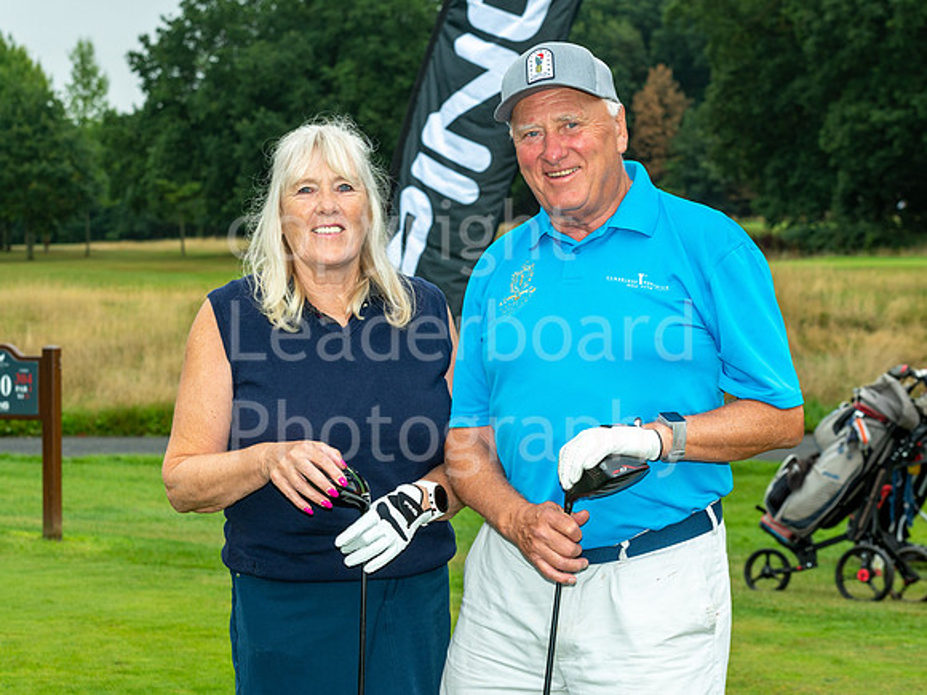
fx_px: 2460
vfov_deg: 16.1
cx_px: 489
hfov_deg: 21.3
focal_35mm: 92
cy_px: 320
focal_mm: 70
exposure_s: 1/160
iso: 200
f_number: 7.1
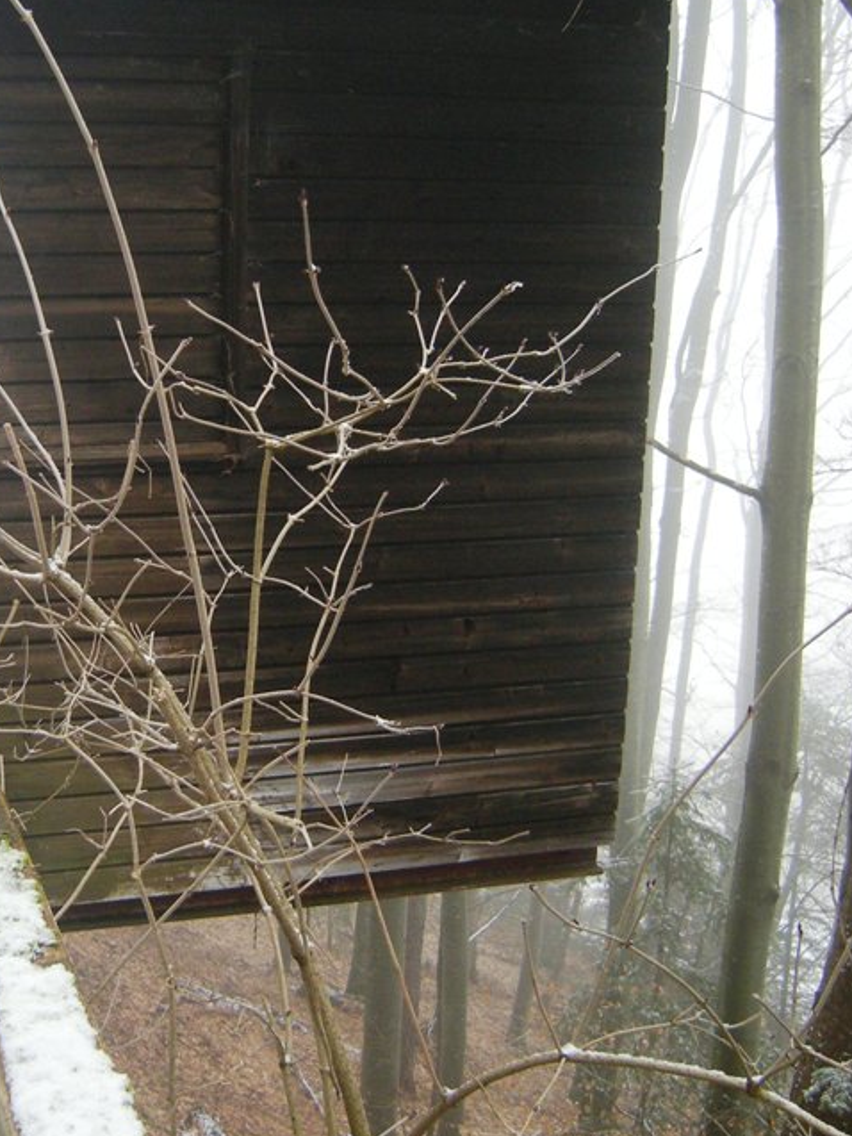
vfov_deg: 42.0
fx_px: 1476
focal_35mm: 45
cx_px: 205
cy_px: 492
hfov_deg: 31.6
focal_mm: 4.7
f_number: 2.8
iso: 134
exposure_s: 1/58.5
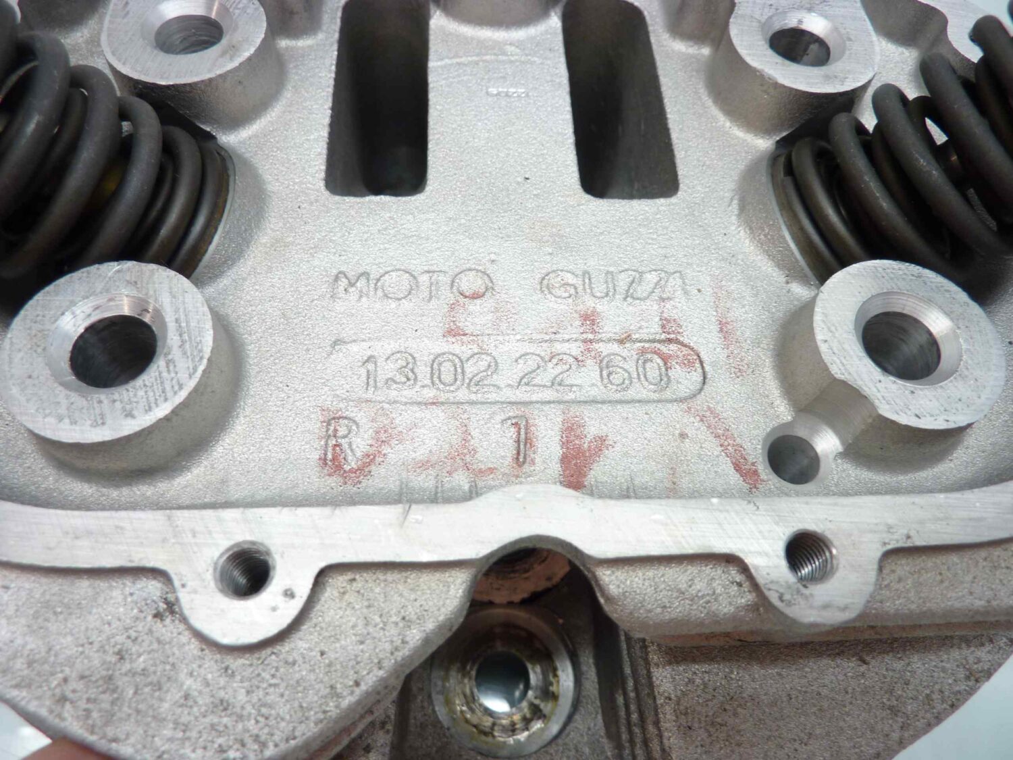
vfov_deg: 54.9
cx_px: 506
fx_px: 732
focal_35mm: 25
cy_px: 380
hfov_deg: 69.4
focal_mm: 4.1
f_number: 3.3
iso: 80
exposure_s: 1/15
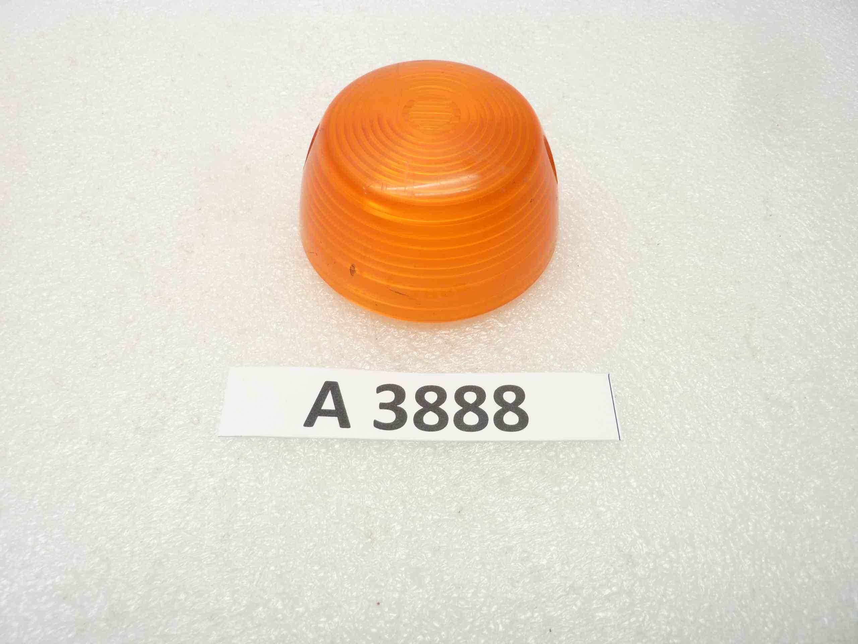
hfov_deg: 69.4
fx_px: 620
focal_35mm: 25
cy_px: 322
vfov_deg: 54.9
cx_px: 429
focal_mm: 4.1
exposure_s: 1/15
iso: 80
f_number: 3.3
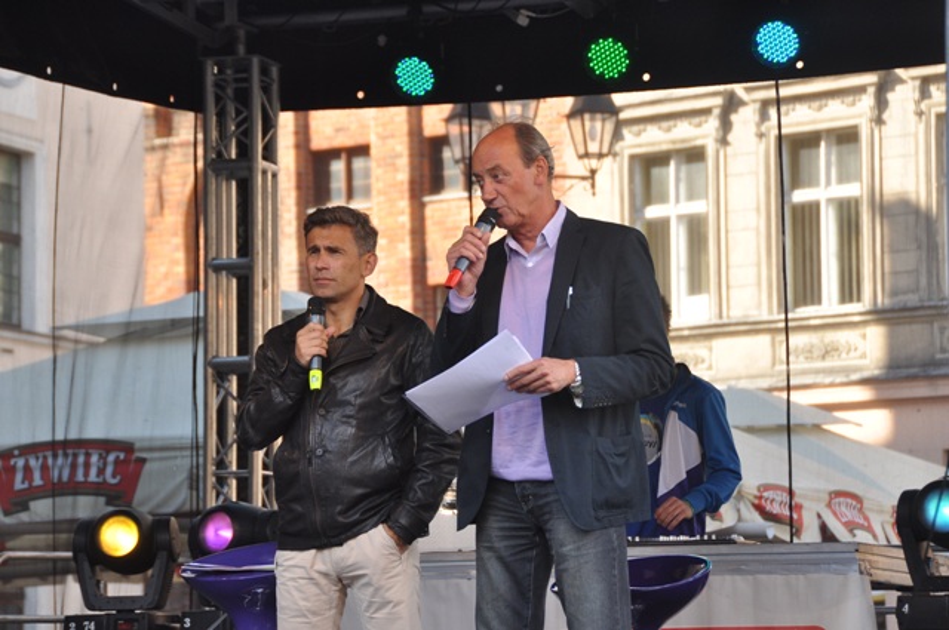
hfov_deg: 15.2
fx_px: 3554
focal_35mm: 135
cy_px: 315
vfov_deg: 10.1
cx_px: 474
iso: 500
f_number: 6.3
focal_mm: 90
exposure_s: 1/200
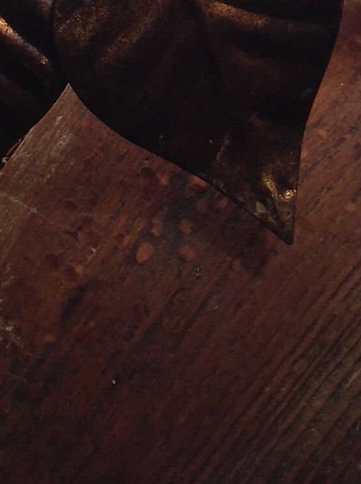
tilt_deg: -63.3
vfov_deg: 14.7
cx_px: -13
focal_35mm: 121
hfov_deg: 12.1
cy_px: -334
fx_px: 1687
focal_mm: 4.28
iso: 50
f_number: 2.4
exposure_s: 1/100
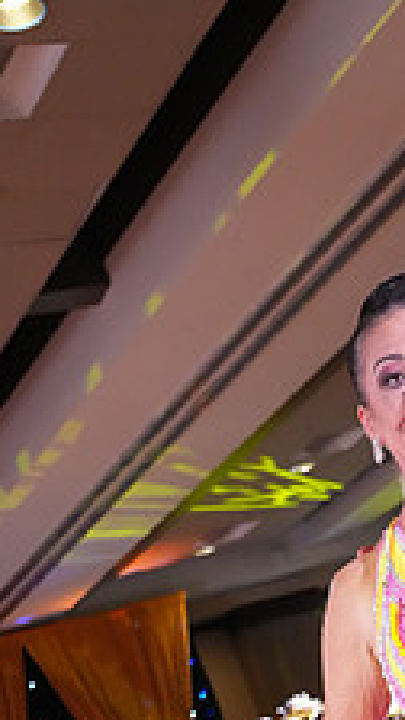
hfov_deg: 13.7
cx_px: 558
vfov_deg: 22.9
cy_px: 900
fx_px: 1604
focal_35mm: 84
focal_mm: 31
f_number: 4.5
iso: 8000
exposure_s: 1/400
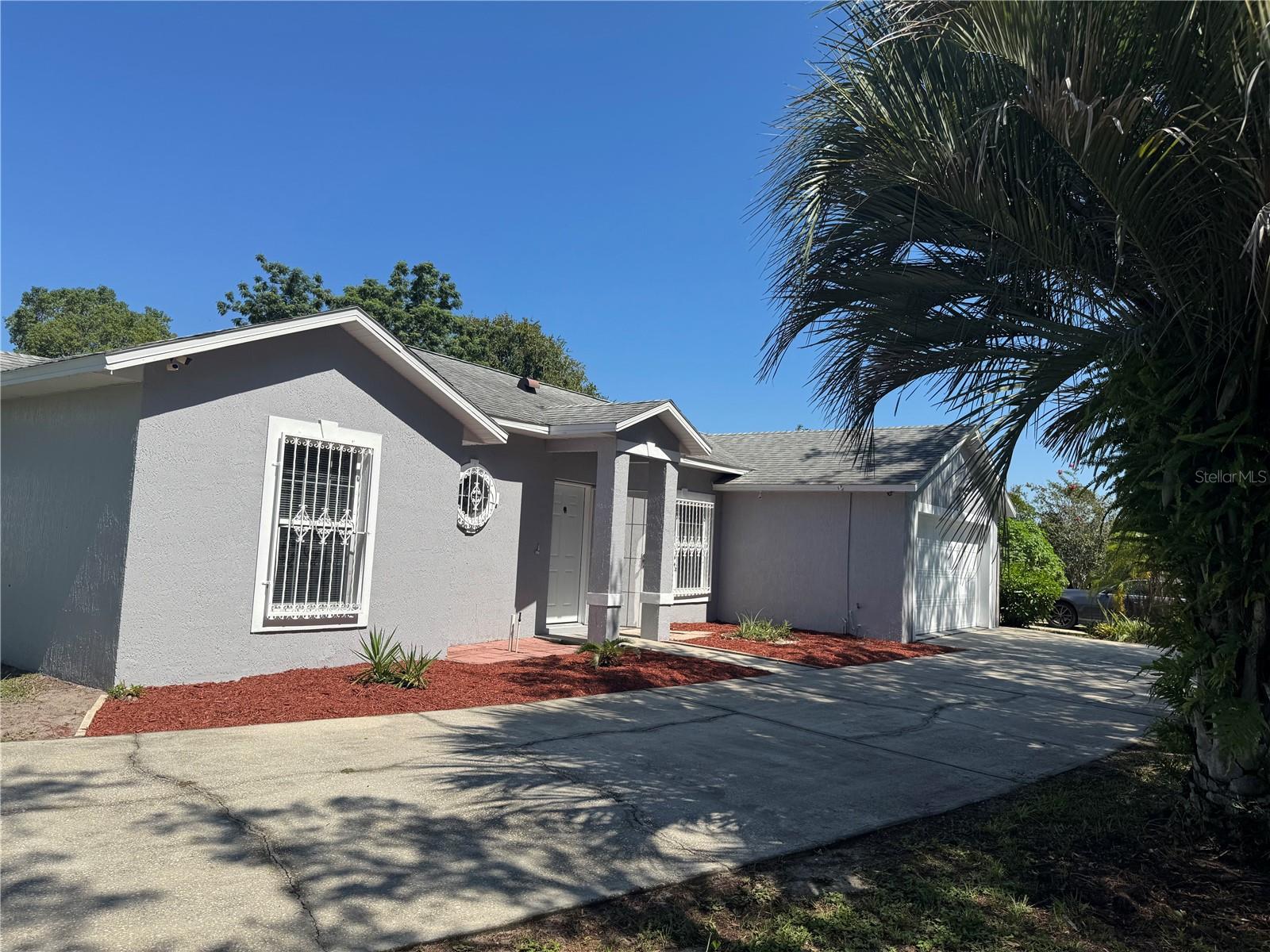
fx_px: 881
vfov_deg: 56.8
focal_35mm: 24
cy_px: 476
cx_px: 635
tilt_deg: +4.7
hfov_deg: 71.6
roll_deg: -2.8
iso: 80
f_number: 1.78
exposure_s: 1/4950
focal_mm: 6.76
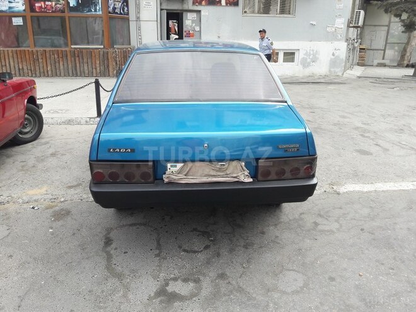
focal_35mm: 28
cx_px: 208
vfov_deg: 49.7
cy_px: 156
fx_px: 336
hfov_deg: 63.4
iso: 40
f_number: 1.9
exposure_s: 1/456
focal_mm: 3.7
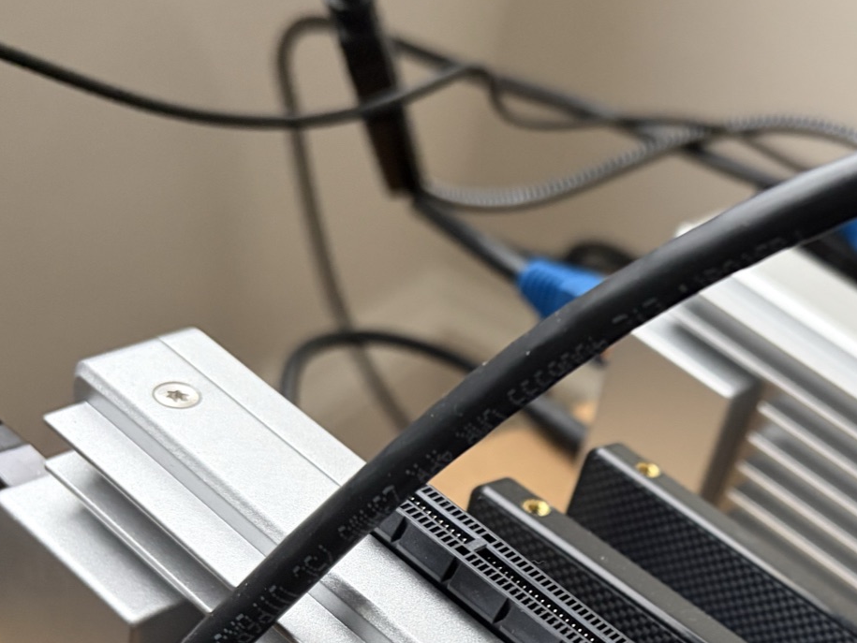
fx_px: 1313
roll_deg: -23.1
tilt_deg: -34.9
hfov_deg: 34.7
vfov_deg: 26.3
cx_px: 724
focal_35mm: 53
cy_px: 617
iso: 400
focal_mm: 5.96
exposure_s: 1/60
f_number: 1.6
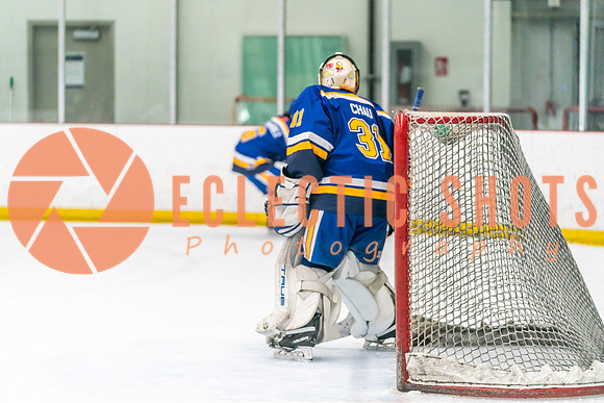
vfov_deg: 9.9
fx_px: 2316
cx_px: 302
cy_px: 218
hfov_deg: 14.9
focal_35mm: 138
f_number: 2.8
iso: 3200
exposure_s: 1/1250
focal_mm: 124
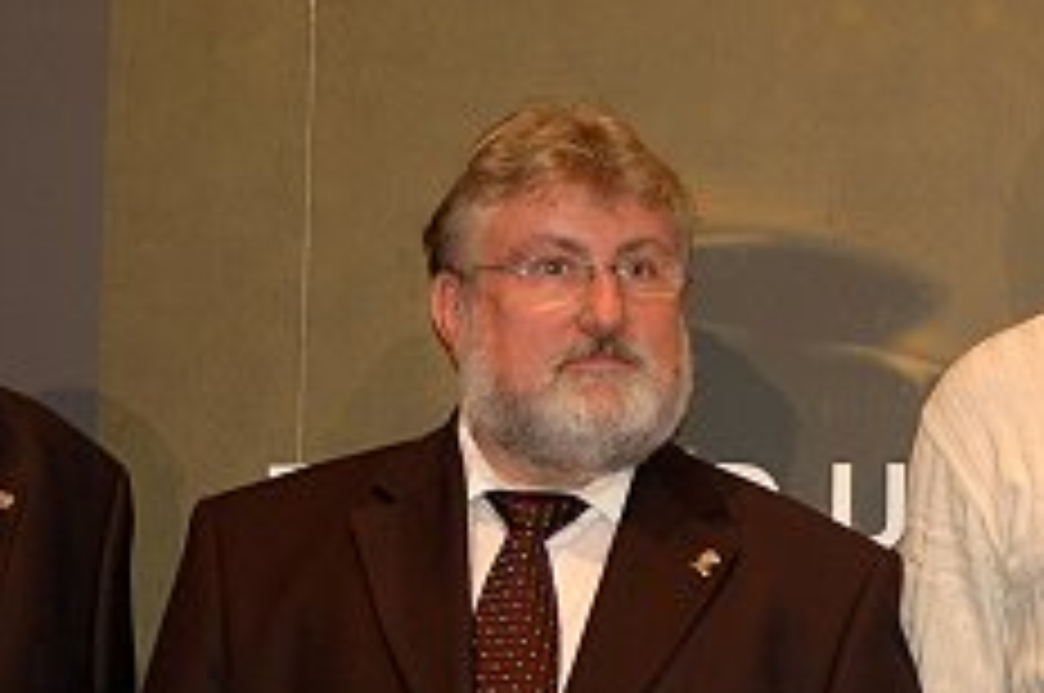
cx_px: 765
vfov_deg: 8.4
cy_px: 641
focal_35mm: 163
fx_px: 4720
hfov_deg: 12.6
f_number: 5.3
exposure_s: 1/60
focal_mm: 42
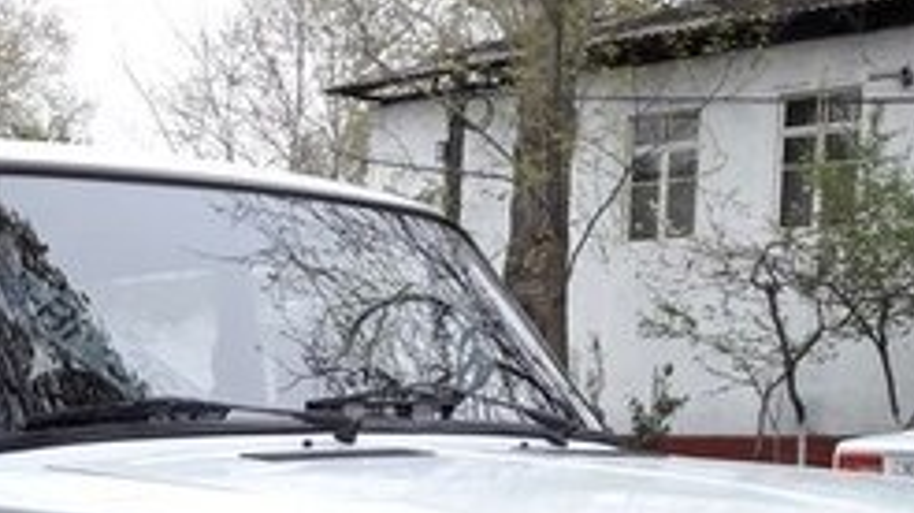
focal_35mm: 82
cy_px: 730
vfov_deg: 13.9
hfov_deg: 25.0
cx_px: 59
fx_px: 1986
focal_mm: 3.7
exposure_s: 1/159
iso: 40
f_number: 1.9
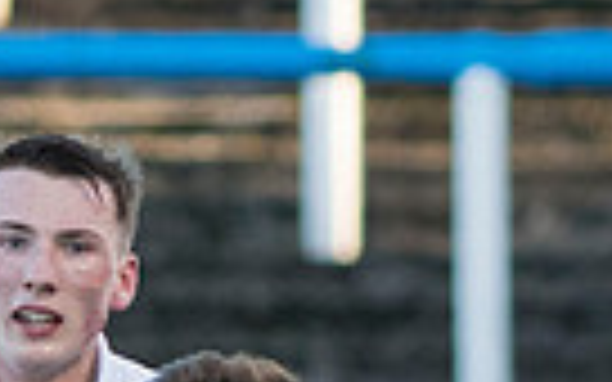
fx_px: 25335
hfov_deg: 1.4
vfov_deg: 0.9
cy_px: 966
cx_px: 36
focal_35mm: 1519
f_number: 4
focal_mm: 300
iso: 800
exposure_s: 1/1000
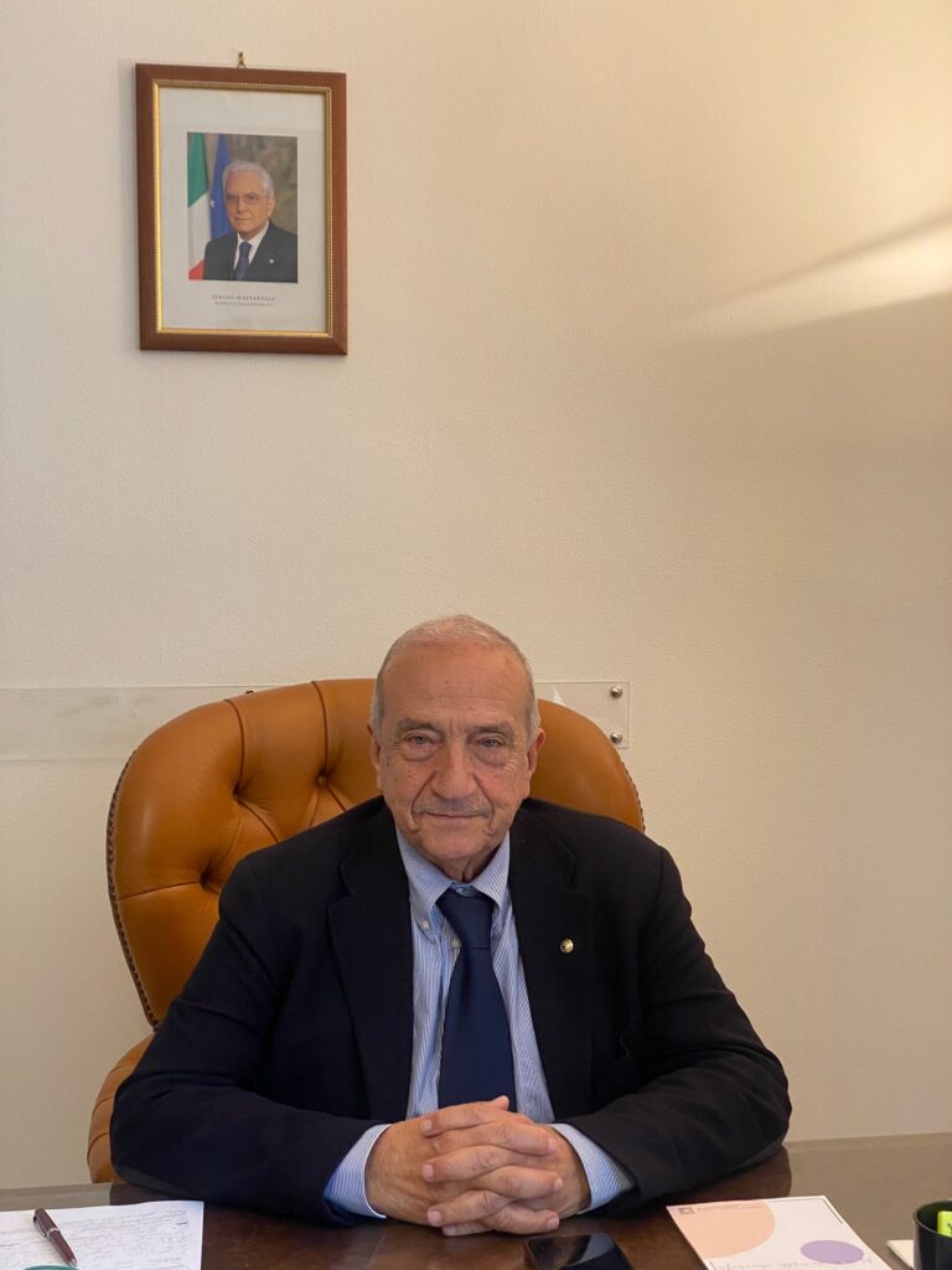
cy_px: 635
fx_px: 1907
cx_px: 476
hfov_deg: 28.0
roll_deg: -0.6
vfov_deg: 36.8
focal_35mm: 52
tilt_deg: -4.1
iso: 100
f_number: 2
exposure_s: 1/50
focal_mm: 6
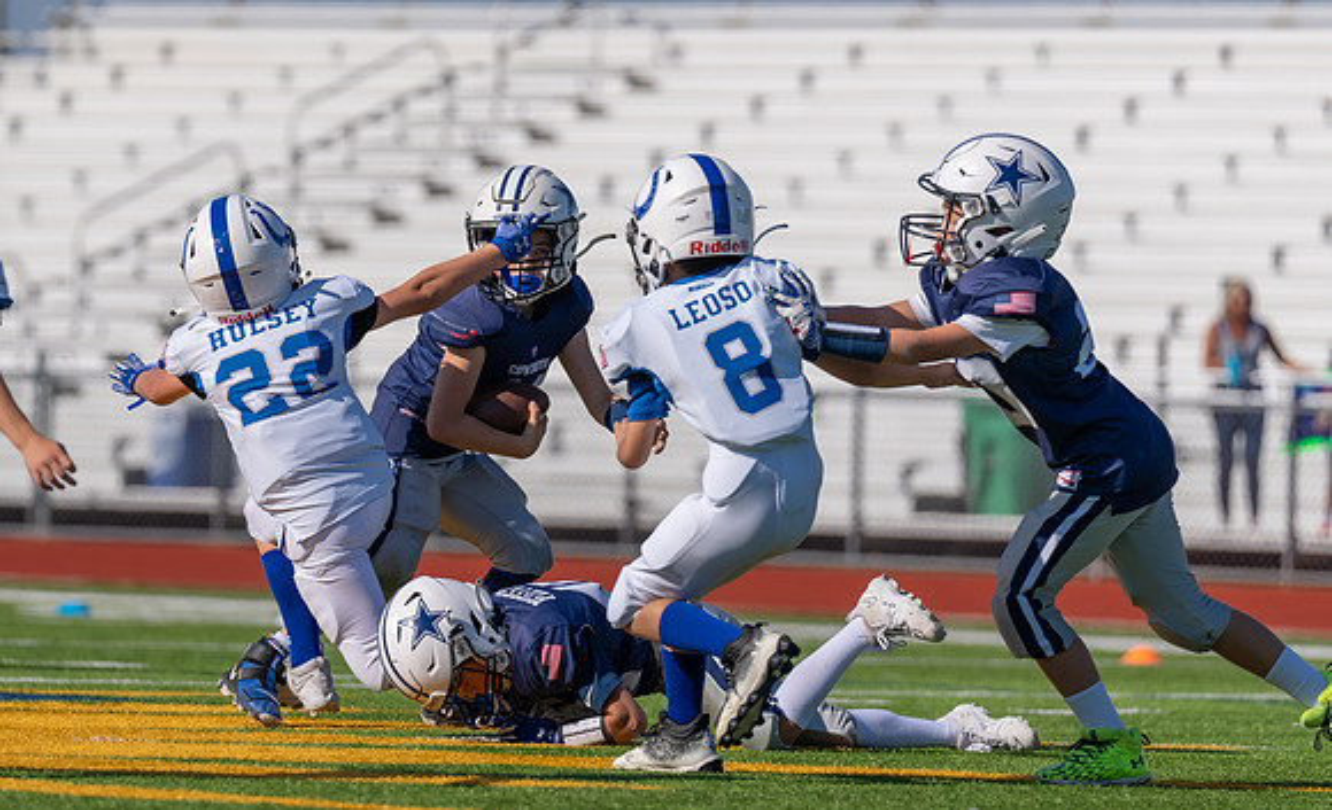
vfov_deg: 4.2
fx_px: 11160
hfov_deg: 6.8
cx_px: 461
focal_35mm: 310
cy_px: 292
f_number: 3.5
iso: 100
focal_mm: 200
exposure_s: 1/2500
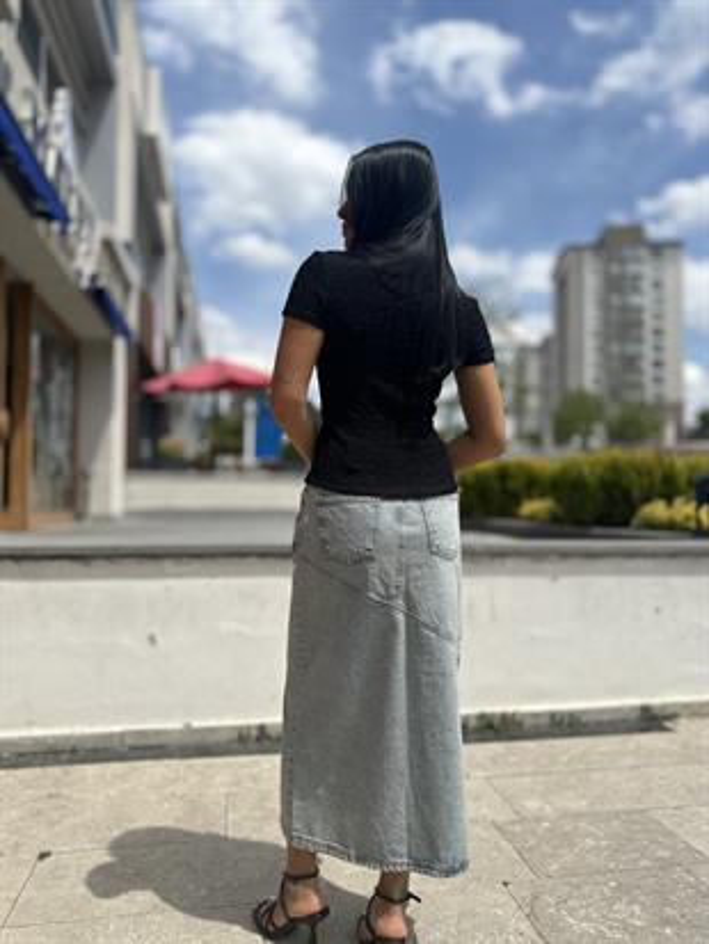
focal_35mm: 24
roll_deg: -1.9
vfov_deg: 71.6
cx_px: 354
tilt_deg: +1.7
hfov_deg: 56.8
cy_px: 472
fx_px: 655
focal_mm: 6.86
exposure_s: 1/6623
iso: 80
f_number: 1.78
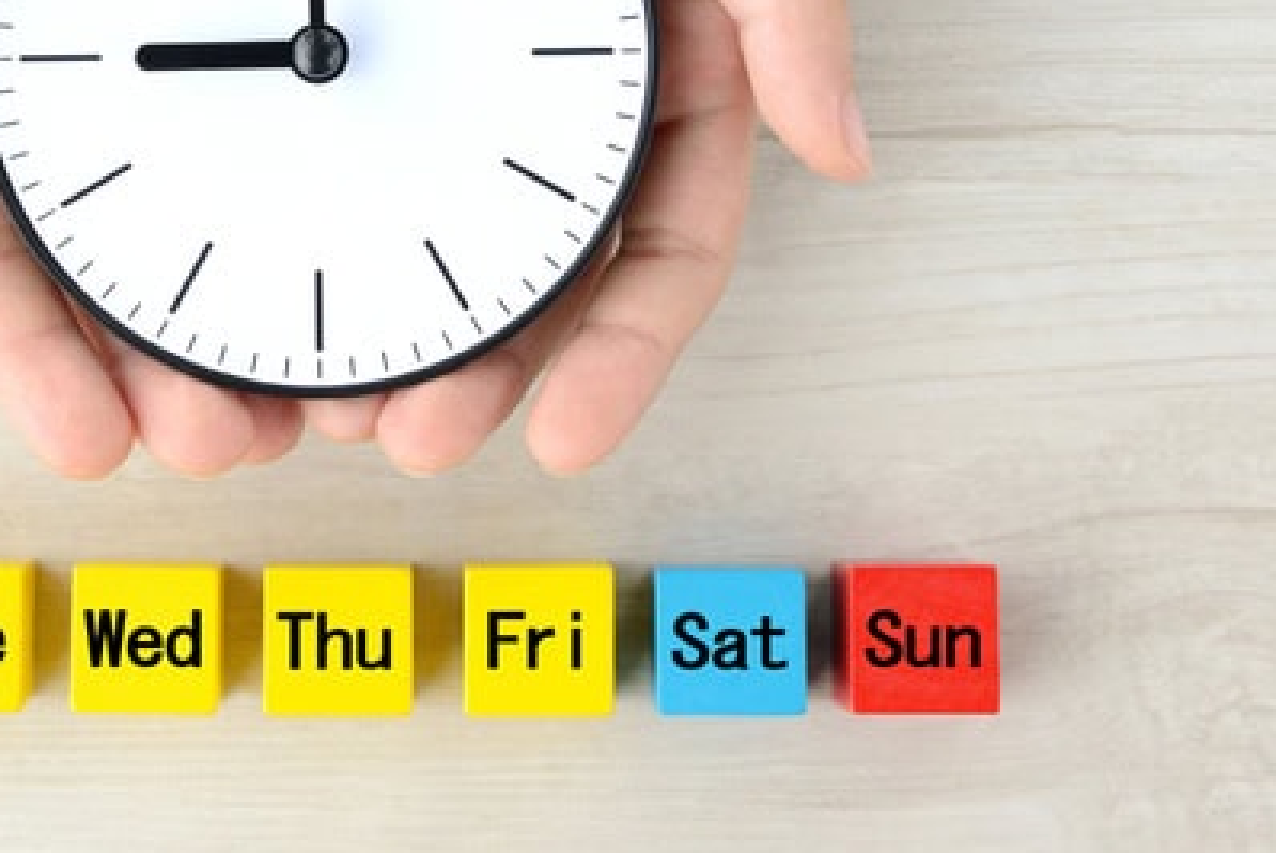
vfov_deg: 13.6
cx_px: 314
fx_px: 3547
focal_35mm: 100
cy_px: 178
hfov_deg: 20.2
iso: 640
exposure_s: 1/60
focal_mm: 55
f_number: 13
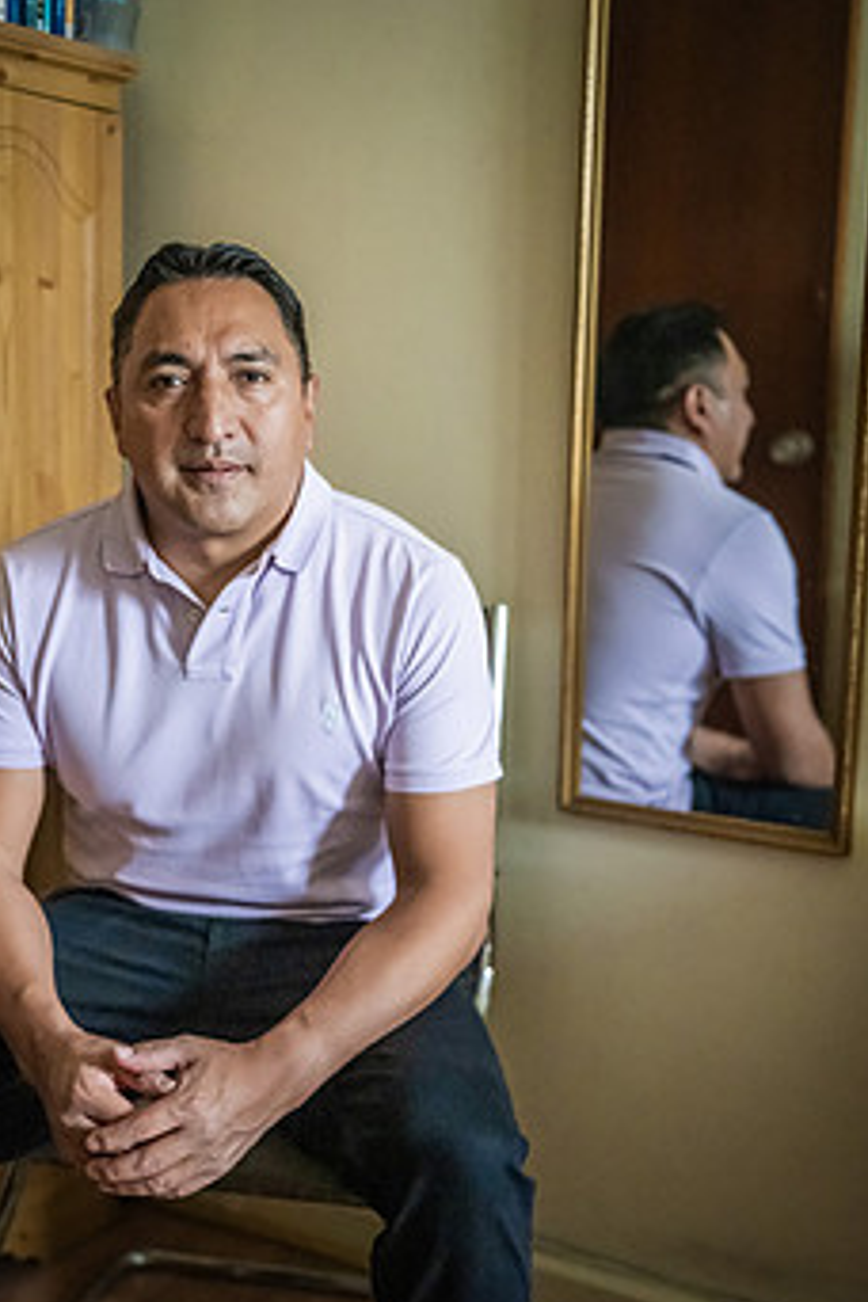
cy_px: 662
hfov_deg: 29.1
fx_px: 1664
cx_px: 324
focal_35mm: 46
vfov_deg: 42.7
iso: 11400
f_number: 2
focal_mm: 35
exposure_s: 1/2000
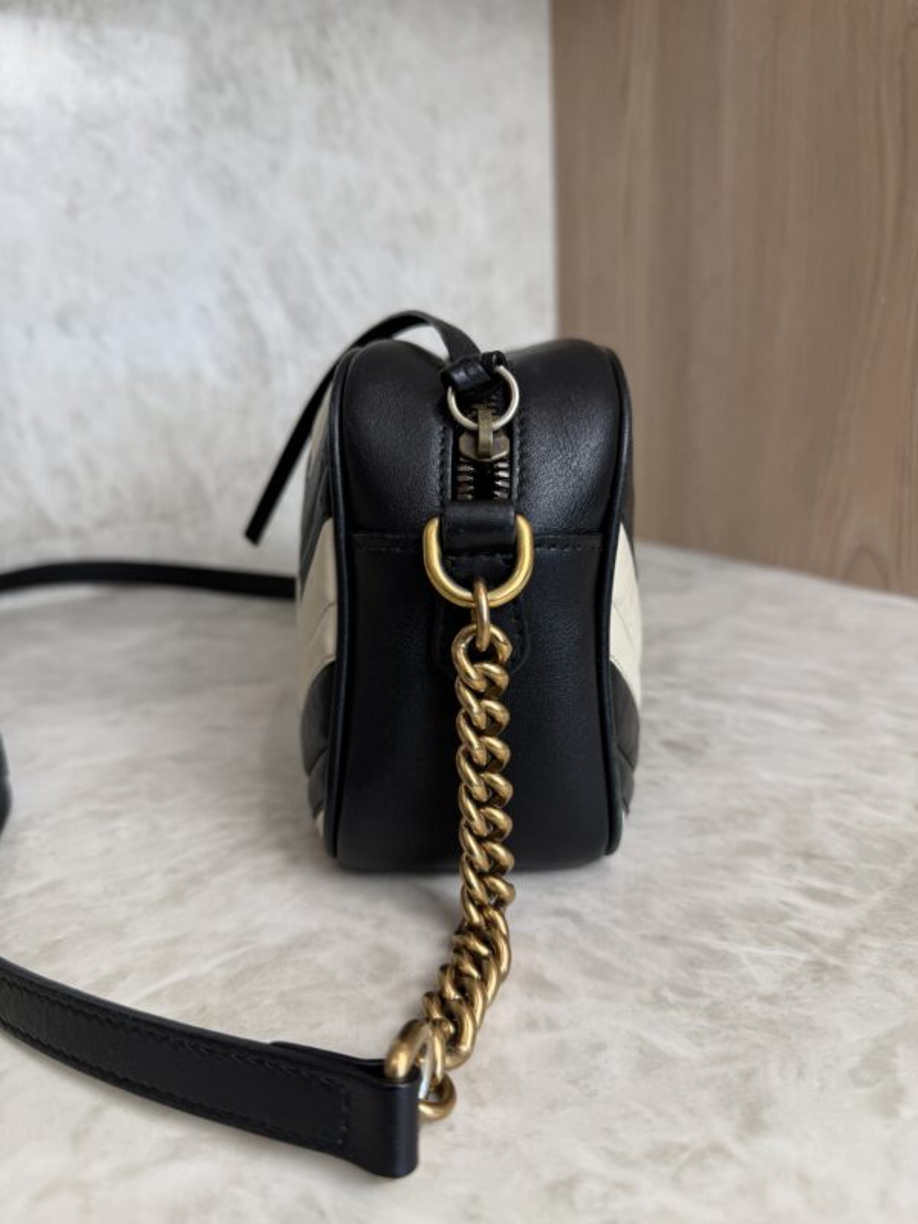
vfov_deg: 71.6
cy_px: 612
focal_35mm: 24
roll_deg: +2.0
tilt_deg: -15.5
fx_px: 849
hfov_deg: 56.8
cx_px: 459
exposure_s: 1/120
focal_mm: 6.76
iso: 80
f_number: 1.78
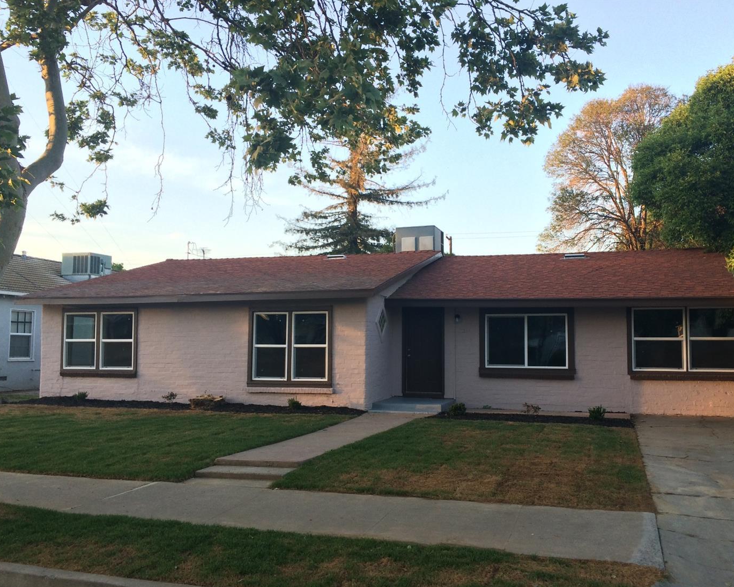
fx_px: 673
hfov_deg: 57.1
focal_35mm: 31
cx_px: 397
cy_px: 300
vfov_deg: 47.1
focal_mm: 4.15
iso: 50
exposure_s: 1/120
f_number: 2.2
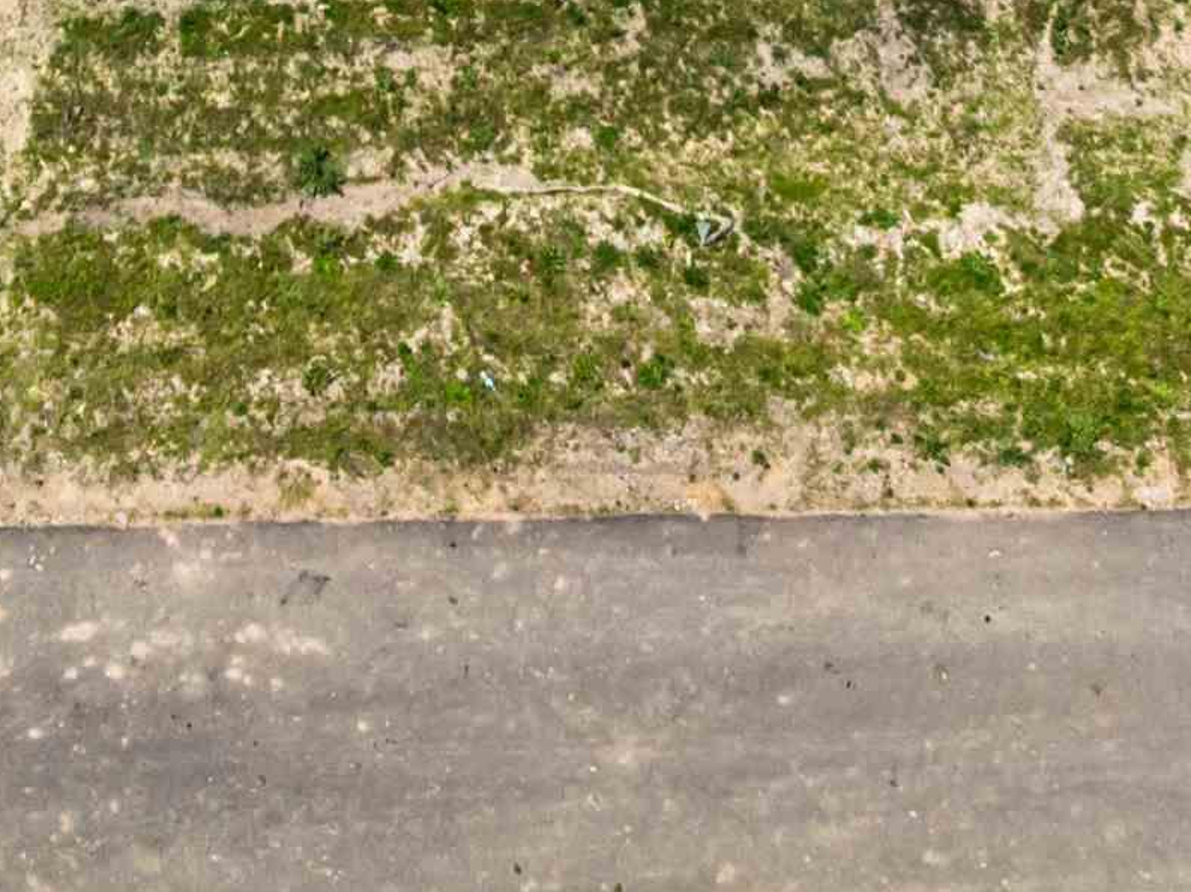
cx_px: 326
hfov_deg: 21.0
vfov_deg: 14.0
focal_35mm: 93
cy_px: -730
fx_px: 3198
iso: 200
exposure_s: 1/1000
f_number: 6.3
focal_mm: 12.29
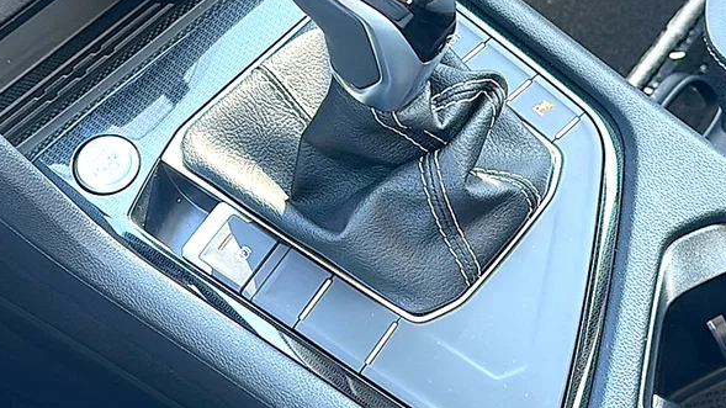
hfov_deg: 36.6
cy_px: 182
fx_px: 1097
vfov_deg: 21.1
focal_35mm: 57
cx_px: 392
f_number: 1.78
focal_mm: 6.86
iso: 80
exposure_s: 1/40
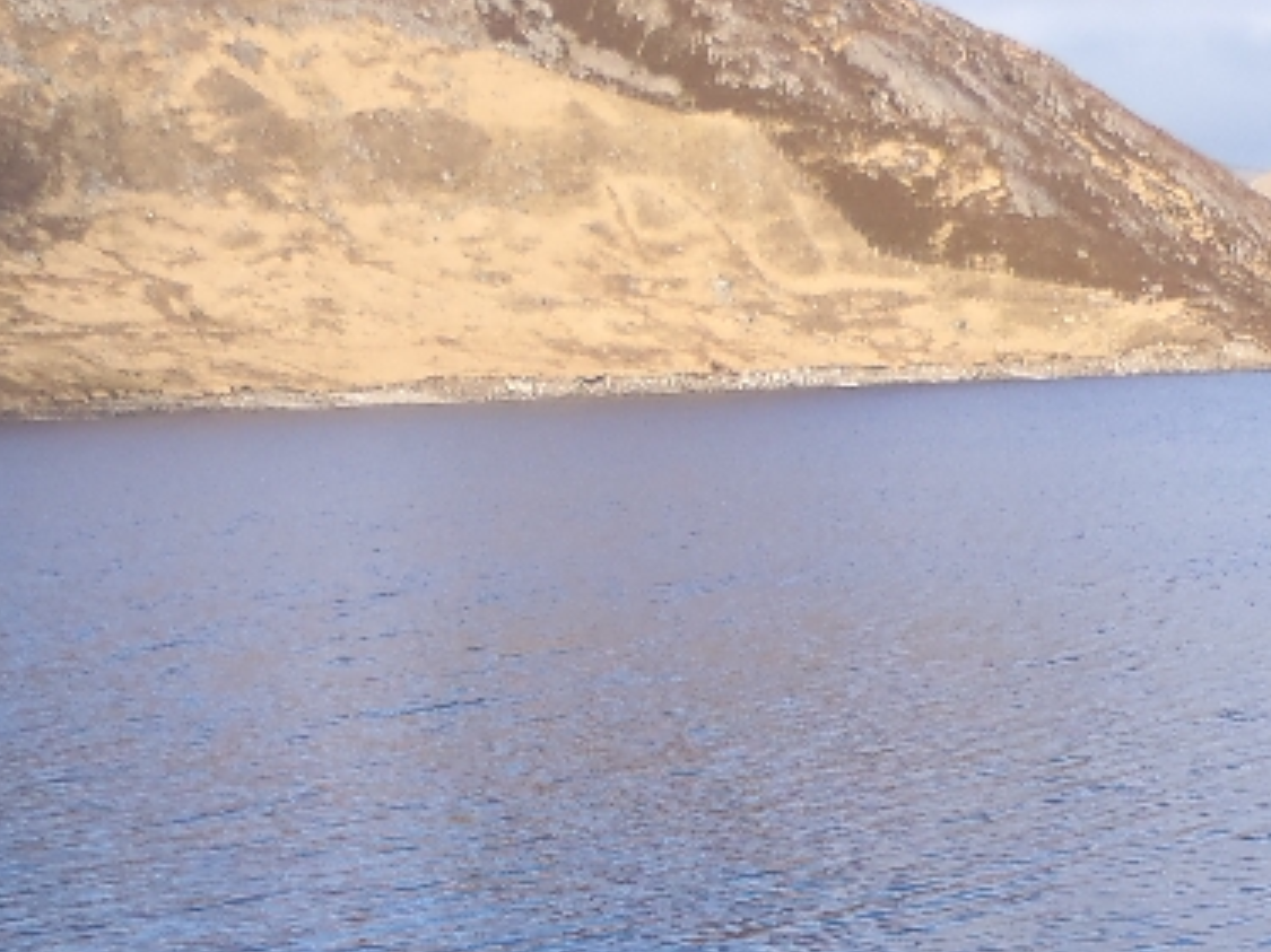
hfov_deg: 24.4
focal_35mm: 80
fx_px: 2936
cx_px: 630
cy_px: 979
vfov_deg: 17.9
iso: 80
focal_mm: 5
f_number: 4.5
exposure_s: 1/250
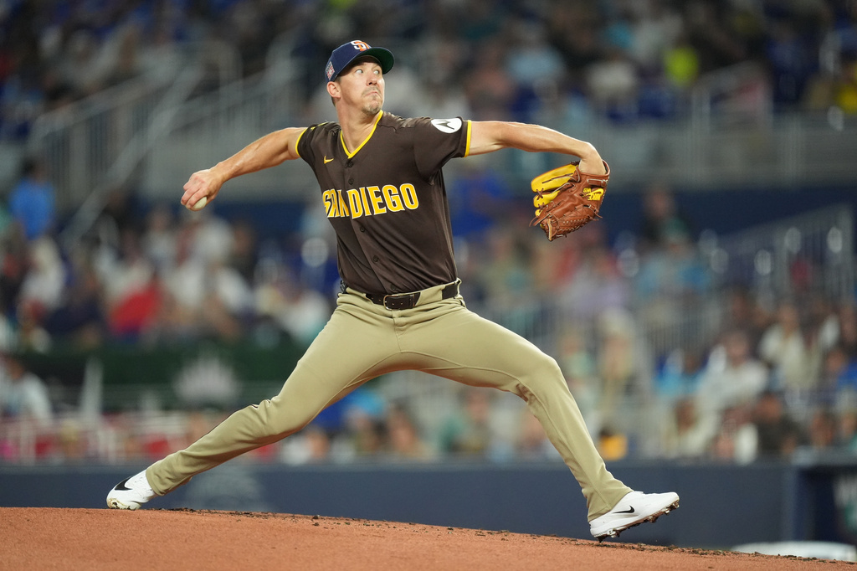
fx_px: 9519
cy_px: 286
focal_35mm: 400
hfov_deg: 5.2
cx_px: 428
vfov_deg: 3.4
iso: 4000
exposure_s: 1/2500
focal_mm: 400
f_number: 2.8
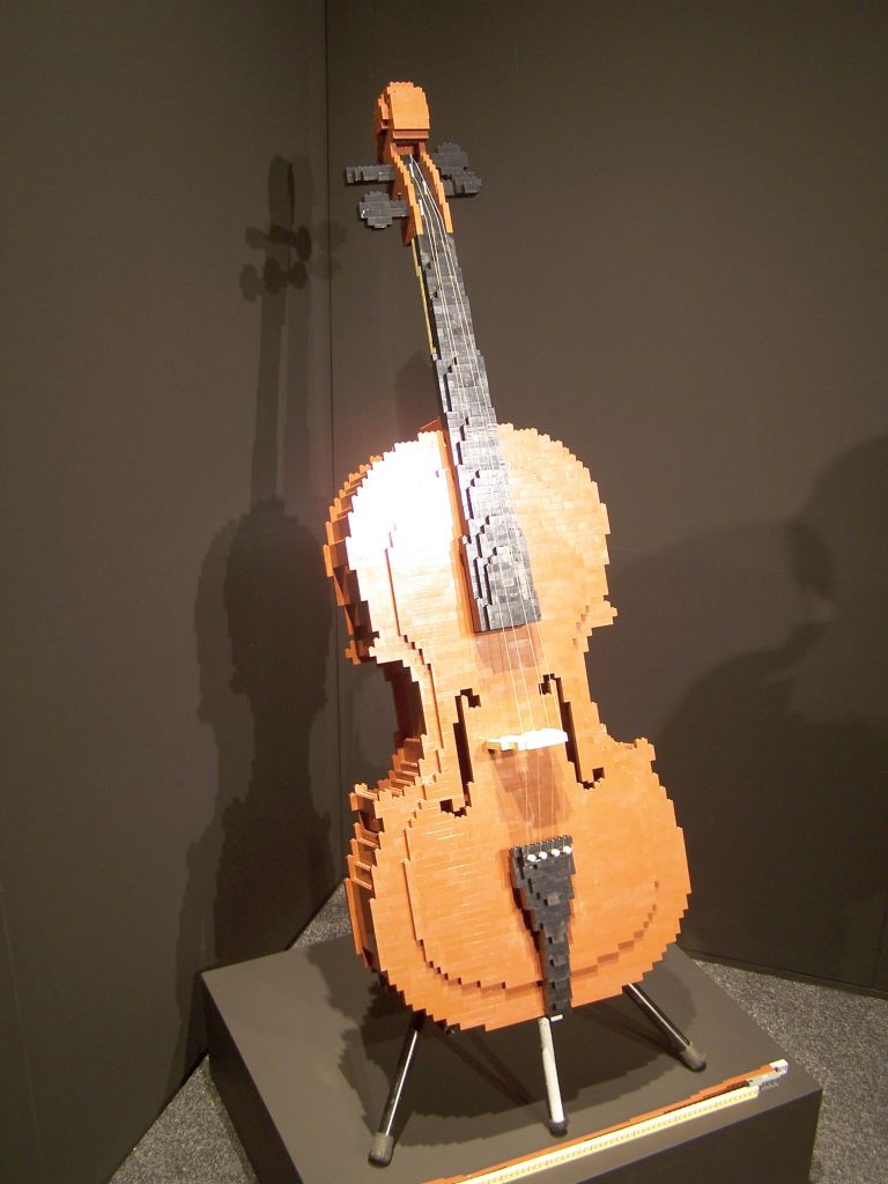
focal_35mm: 38
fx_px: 1300
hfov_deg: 37.7
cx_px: 444
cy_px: 592
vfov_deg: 49.0
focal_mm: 6.3
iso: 80
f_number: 2.8
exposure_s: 1/2
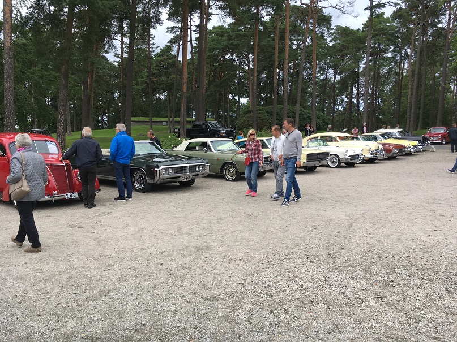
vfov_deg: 48.2
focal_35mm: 29
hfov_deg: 61.7
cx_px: 228
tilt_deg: -5.3
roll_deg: -0.1
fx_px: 383
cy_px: 171
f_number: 2.2
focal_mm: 4.15
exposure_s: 1/460
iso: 25
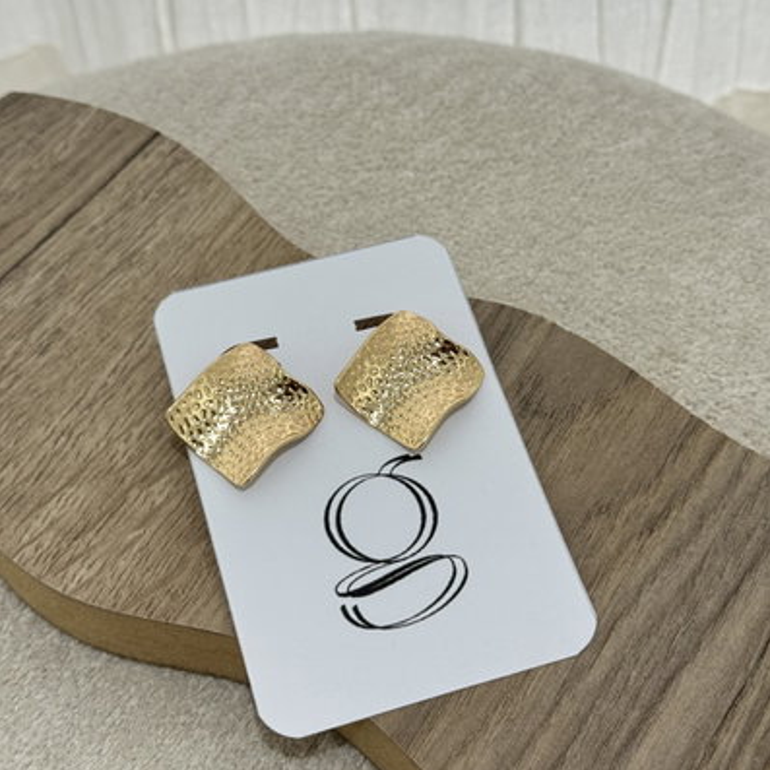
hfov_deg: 30.0
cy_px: 300
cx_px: 386
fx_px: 1434
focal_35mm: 57
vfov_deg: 30.0
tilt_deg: -50.1
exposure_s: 1/100
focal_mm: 6.76
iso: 100
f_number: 1.78
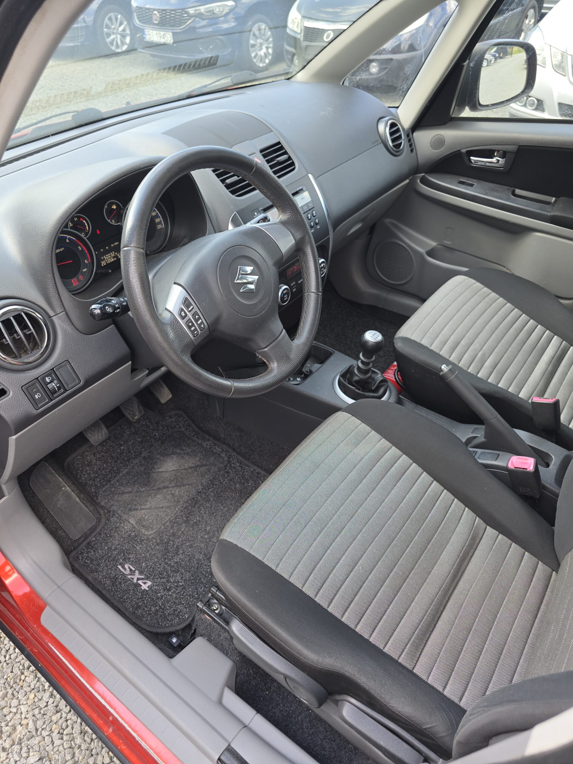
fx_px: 508
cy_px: 382
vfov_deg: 73.9
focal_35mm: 23
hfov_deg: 58.9
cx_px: 286
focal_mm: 6.3
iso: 50
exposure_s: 1/180
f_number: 1.7
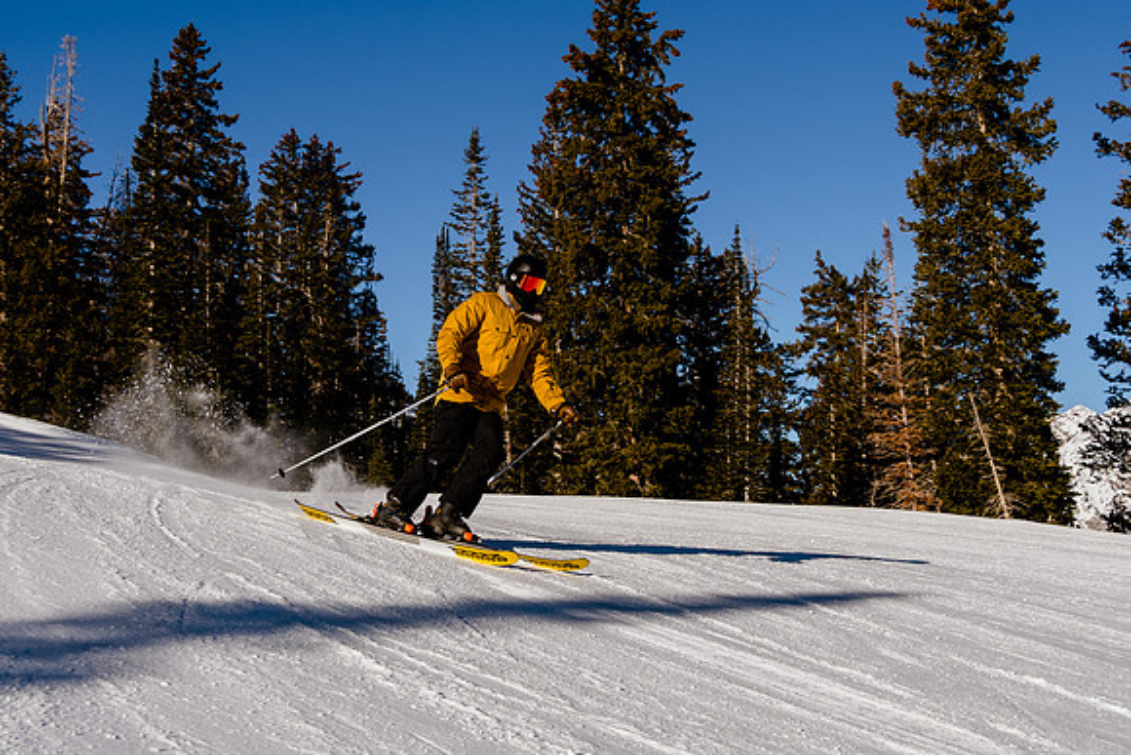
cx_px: 522
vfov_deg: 24.9
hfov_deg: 36.5
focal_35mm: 54
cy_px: 373
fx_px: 1712
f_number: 6.3
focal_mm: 32
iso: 160
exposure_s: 1/1000
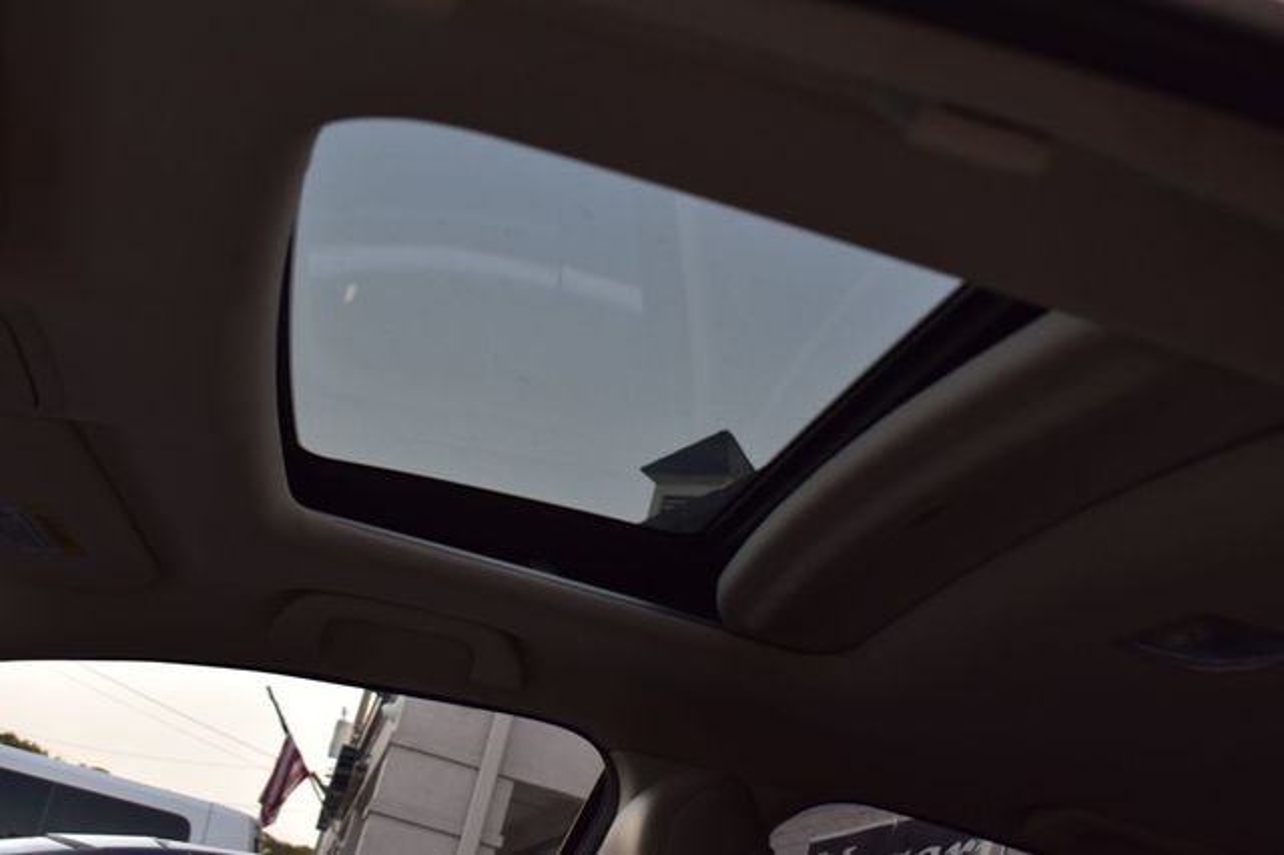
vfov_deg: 26.5
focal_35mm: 51
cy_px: 428
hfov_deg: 38.9
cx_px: 642
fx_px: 1818
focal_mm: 34
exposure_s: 1/50
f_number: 8
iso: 400
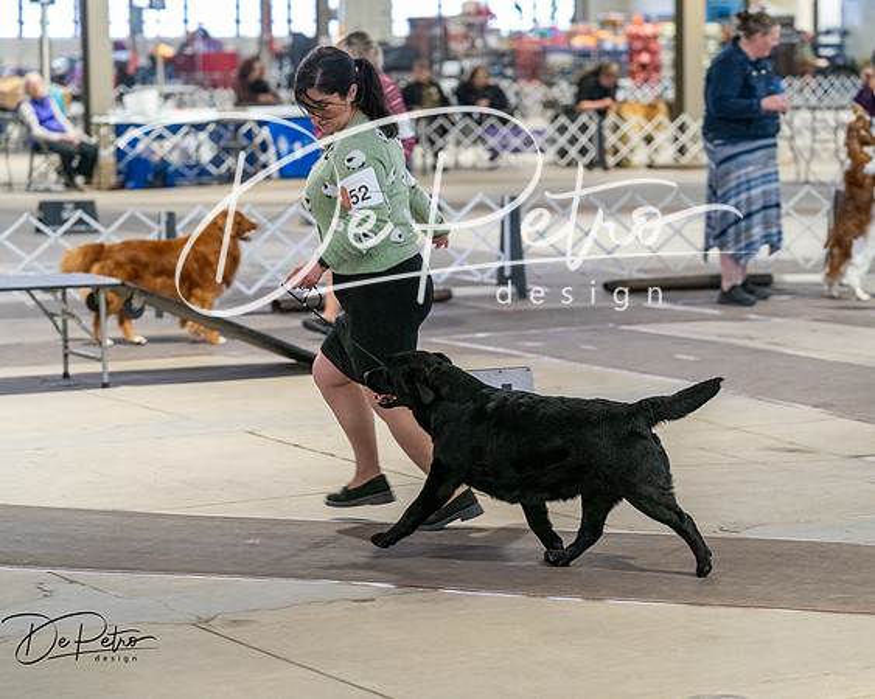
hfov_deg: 16.4
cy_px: 350
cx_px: 438
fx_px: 3032
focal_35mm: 117
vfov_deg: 13.2
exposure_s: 1/250
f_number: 3.5
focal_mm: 104
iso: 6400
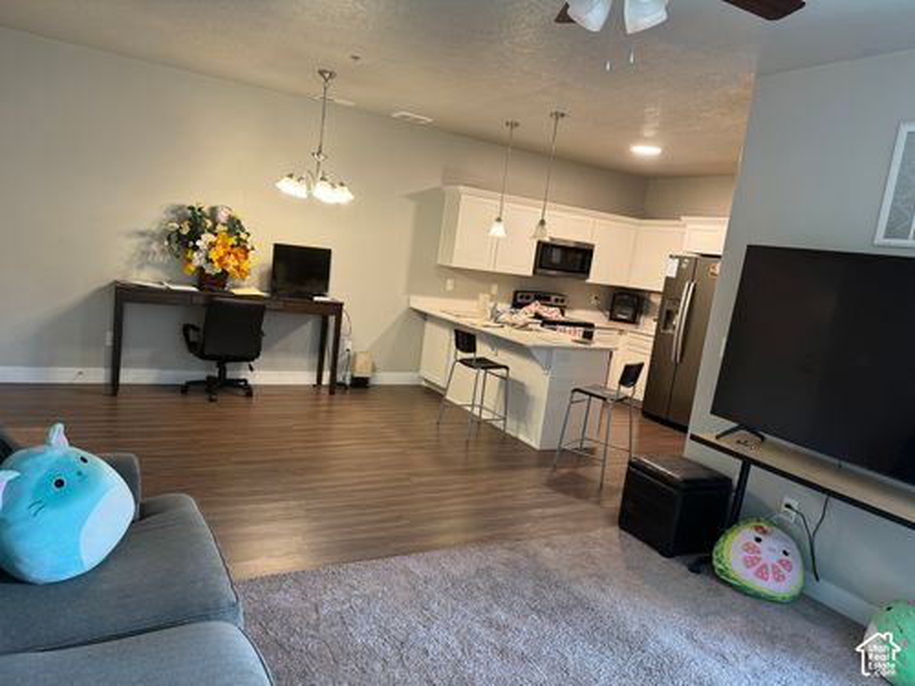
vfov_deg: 56.8
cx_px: 458
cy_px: 343
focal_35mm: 24
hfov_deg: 71.6
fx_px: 634
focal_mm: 6.76
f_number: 1.78
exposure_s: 1/60
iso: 200
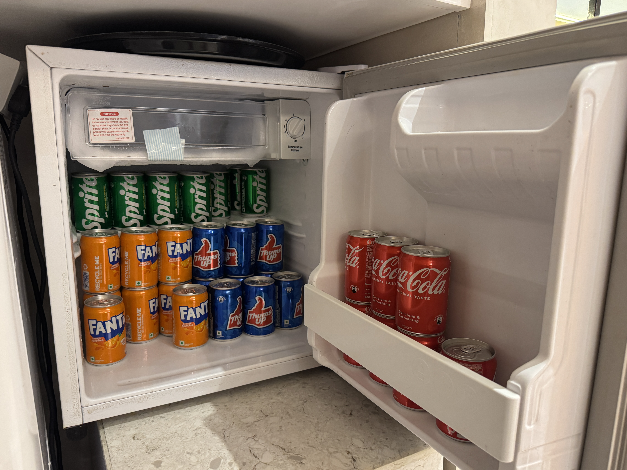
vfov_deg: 54.9
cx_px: 307
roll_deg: -0.5
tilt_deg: -10.4
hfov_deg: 69.4
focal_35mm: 25
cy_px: 238
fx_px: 453
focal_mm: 6.76
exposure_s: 1/50
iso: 400
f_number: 1.78
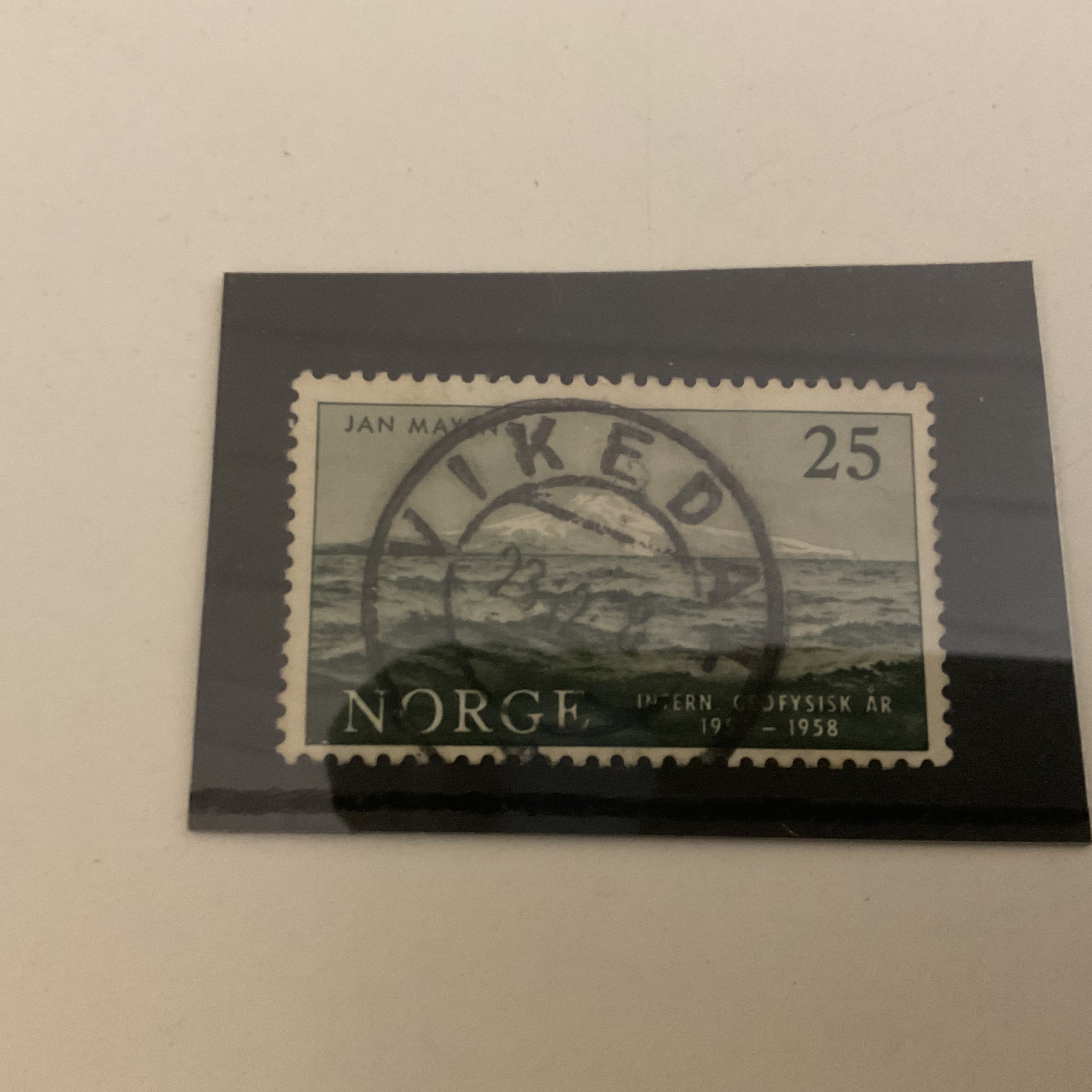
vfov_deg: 47.2
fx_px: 1249
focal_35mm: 35
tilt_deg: -79.0
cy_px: 551
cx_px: 539
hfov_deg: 47.2
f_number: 1.8
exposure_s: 1/30
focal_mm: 3
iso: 320
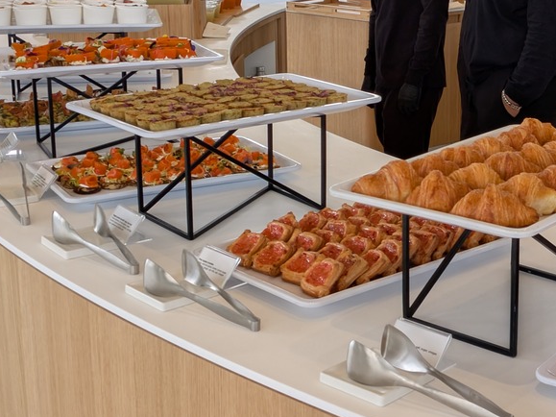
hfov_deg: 29.3
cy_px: 142
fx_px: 1060
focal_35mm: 66
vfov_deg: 22.2
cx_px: 330
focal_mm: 4.53
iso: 88
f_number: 1.7
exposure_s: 1/196
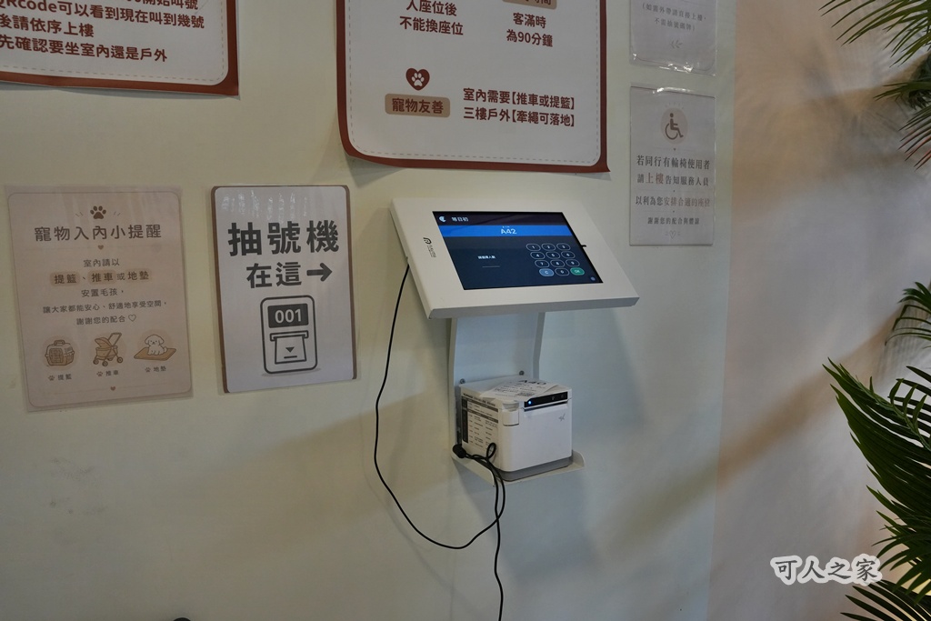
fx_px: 657
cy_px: 310
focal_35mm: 25
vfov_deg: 50.6
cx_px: 466
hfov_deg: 70.6
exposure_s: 1/200
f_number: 7.1
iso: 3200
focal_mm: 25.4
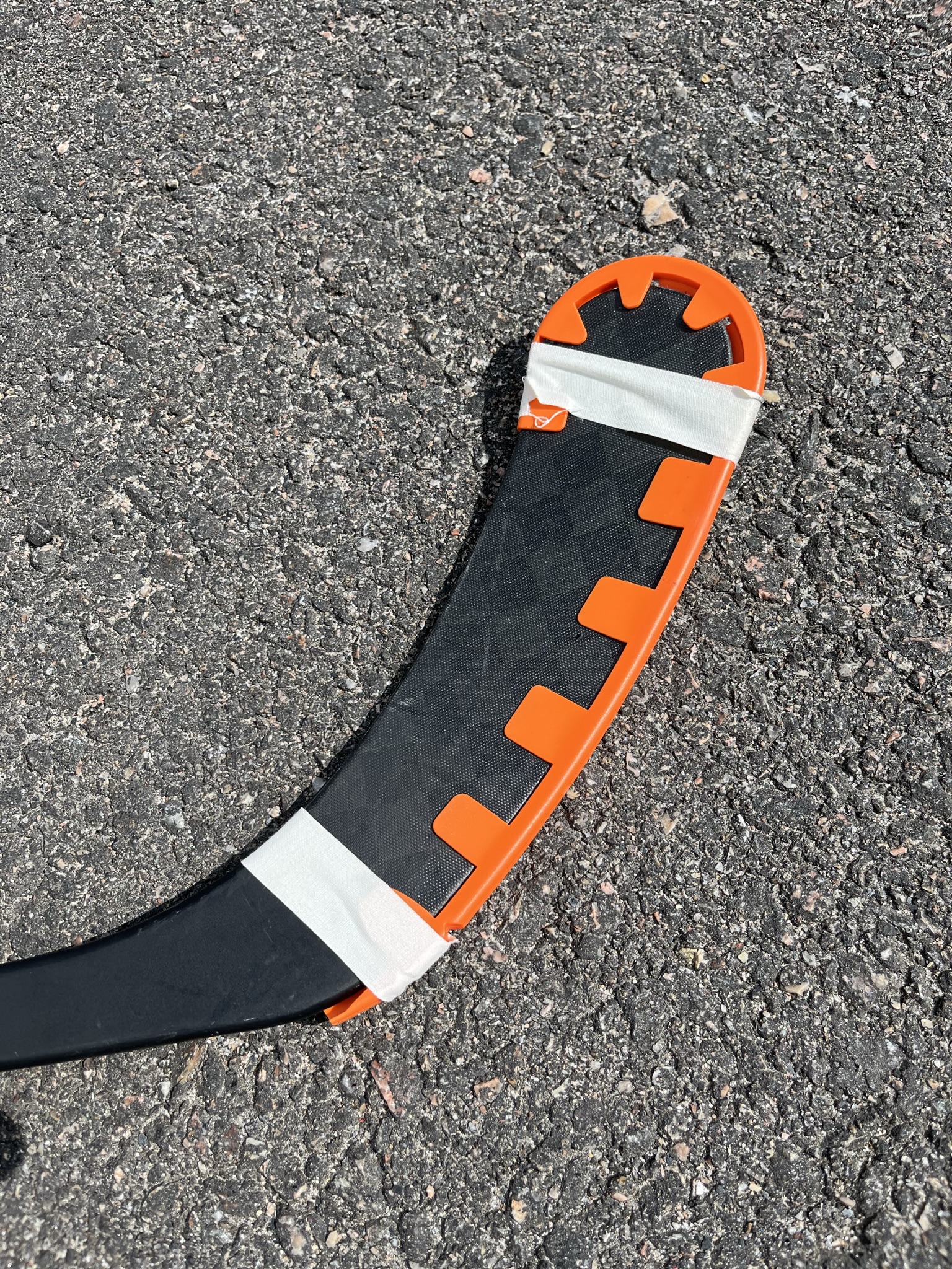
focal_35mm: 26
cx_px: 476
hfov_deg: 53.1
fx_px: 953
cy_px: 634
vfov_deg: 67.3
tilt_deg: -65.2
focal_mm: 5.1
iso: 50
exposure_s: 1/3413
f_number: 1.6
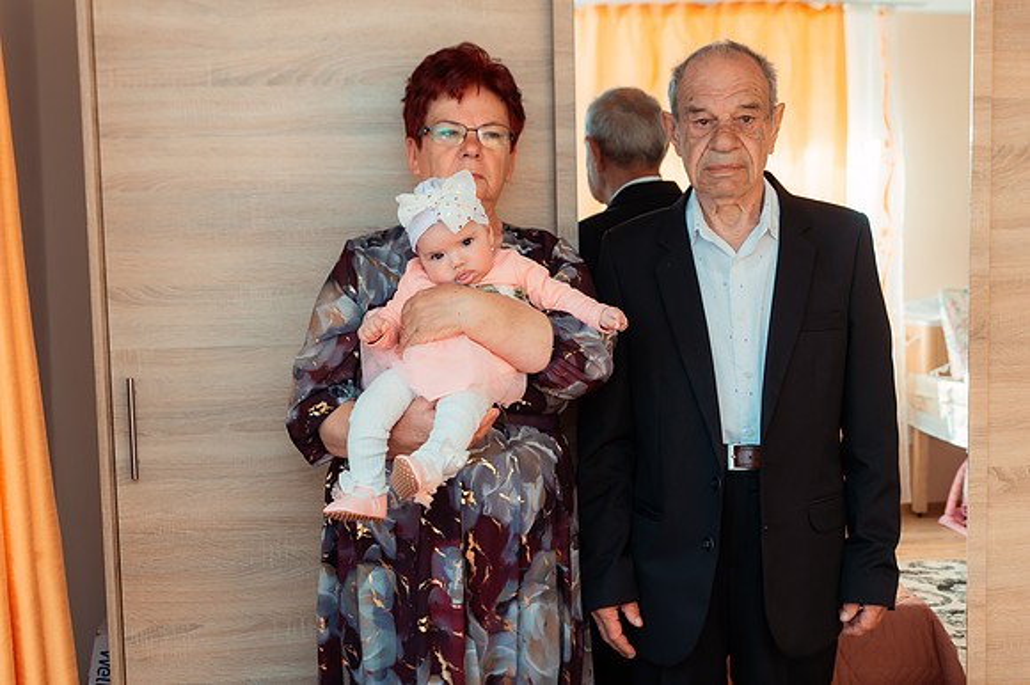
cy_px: 308
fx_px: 1314
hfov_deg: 42.8
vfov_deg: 29.2
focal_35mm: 46
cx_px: 477
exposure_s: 1/250
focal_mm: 40
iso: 400
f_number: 3.2
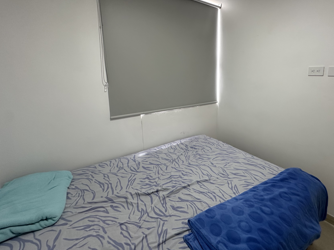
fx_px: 164
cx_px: 196
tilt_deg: -8.4
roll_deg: +0.4
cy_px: 100
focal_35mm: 17
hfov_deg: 90.2
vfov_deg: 73.9
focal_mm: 2.22
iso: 160
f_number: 2.2
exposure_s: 1/60
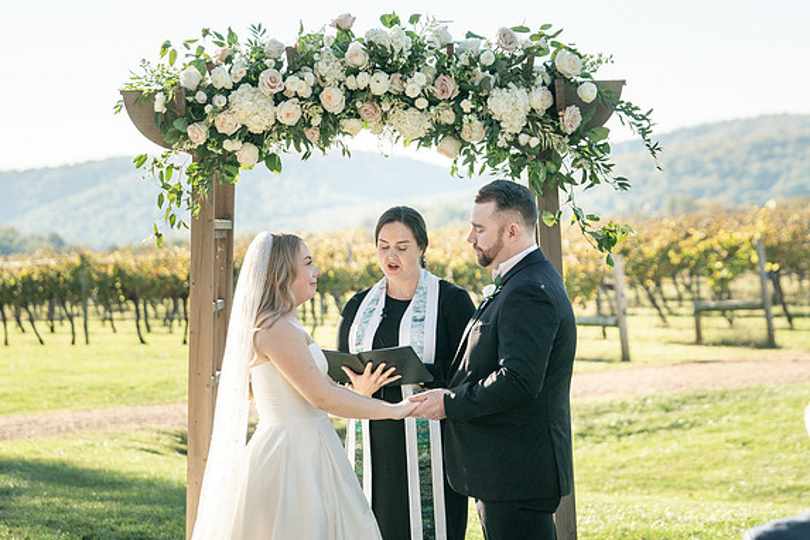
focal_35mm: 111
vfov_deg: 12.3
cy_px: 217
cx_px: 431
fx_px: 2497
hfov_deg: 18.4
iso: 100
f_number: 4
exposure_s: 1/640
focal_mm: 89
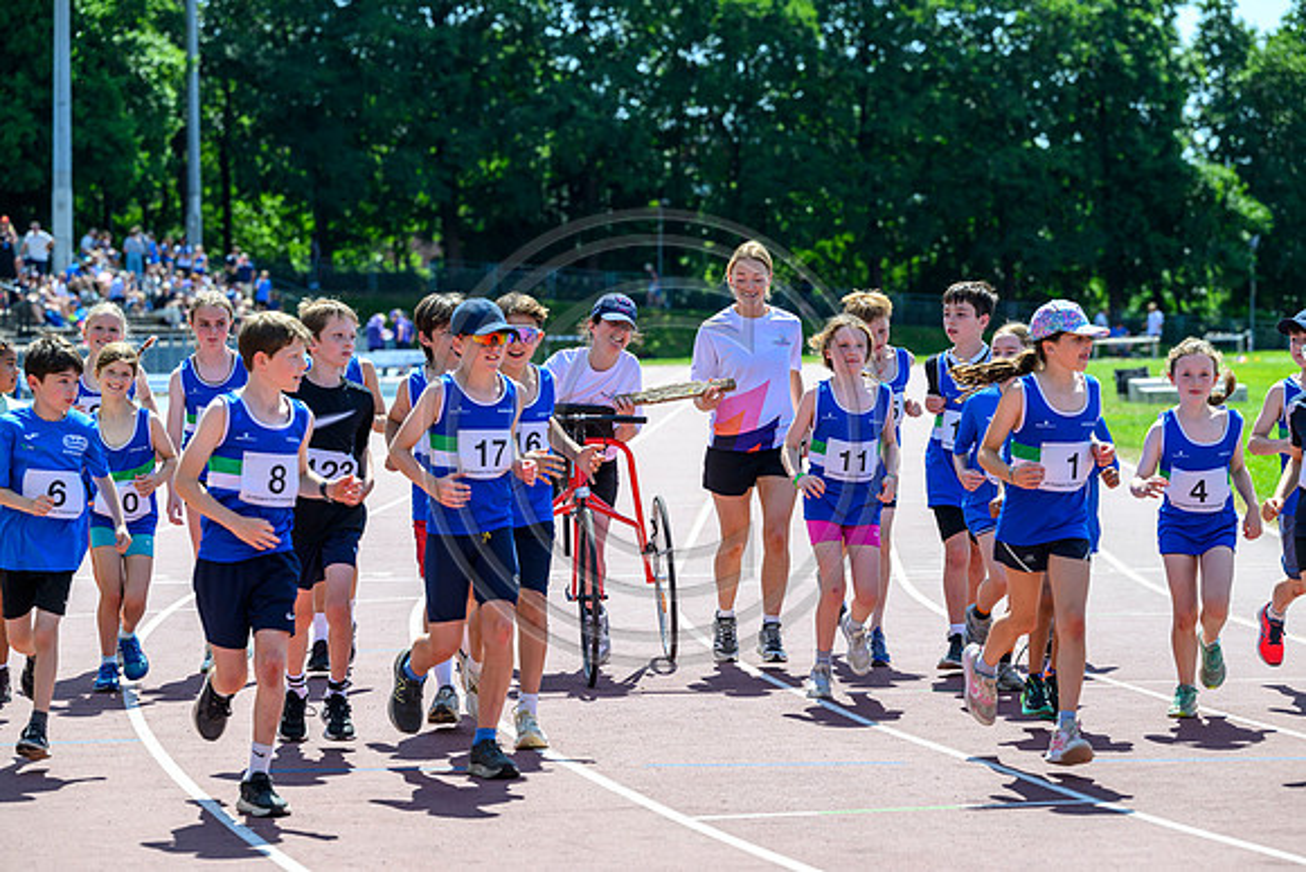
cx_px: 653
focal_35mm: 120
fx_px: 4354
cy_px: 436
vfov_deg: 11.4
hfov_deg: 17.1
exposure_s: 1/2000
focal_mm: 120
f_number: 4.5
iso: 500
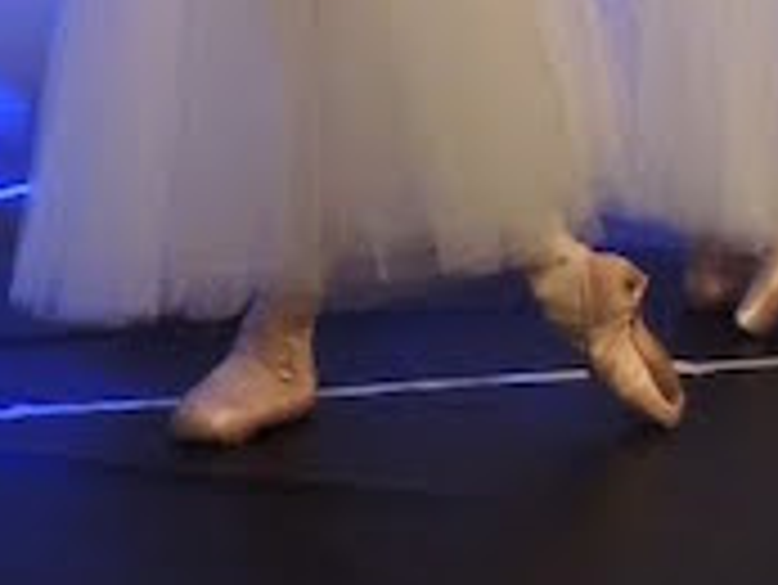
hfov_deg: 7.2
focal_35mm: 254
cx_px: -1300
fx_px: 5713
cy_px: -441
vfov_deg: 5.8
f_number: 3.4
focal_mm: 7.6
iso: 800
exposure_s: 1/125
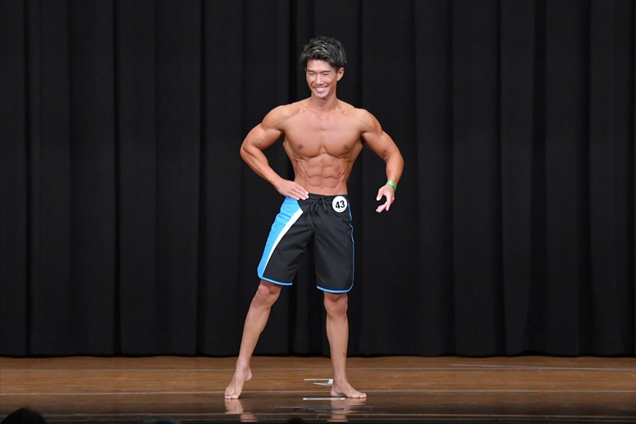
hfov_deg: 9.2
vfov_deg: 6.1
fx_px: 3973
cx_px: 318
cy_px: 212
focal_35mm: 225
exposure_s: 1/400
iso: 8000
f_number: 5.6
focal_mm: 150
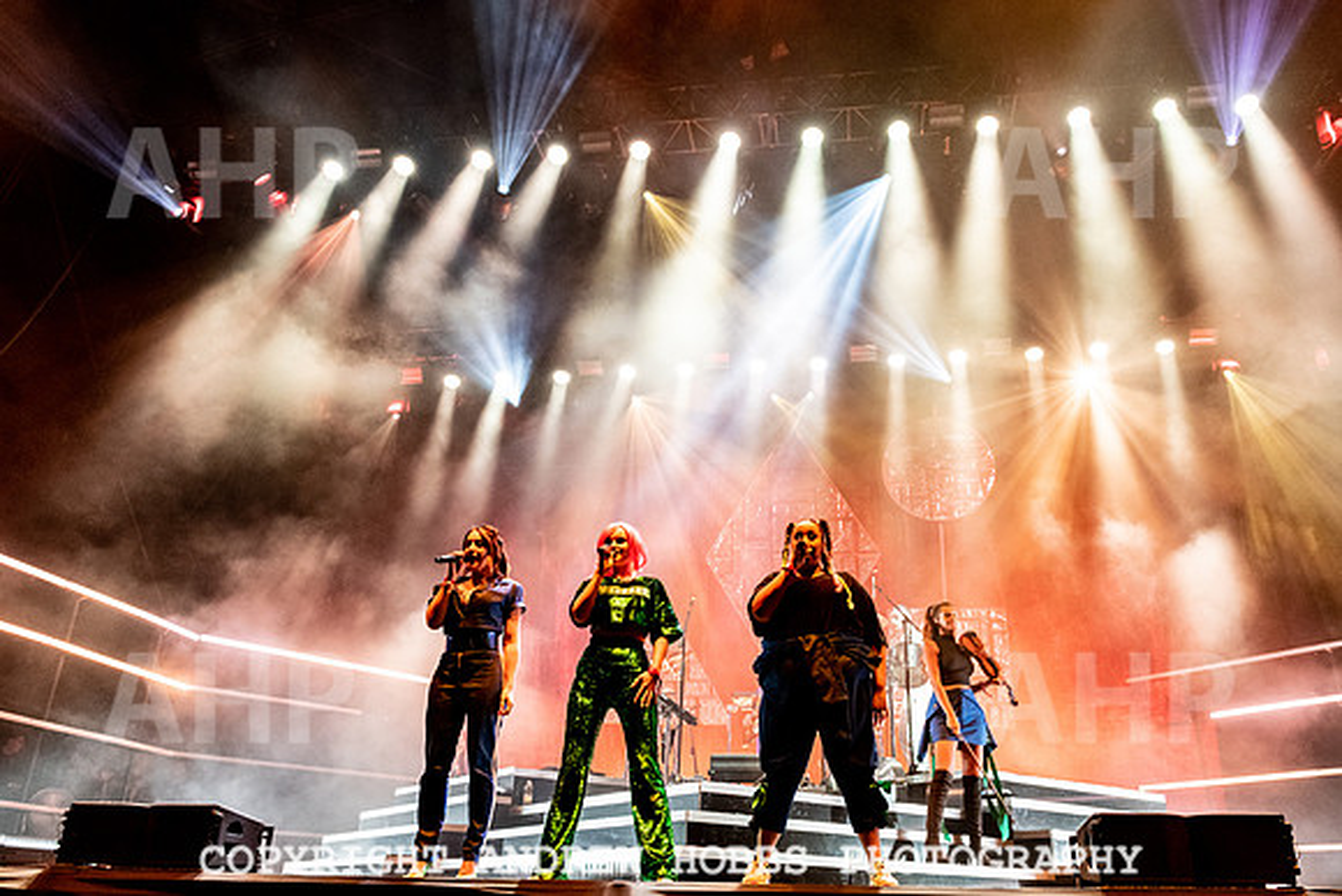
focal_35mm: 28
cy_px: 475
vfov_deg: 47.0
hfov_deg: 66.2
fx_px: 1028
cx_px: 712
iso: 2200
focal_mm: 24
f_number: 4.5
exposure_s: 1/160
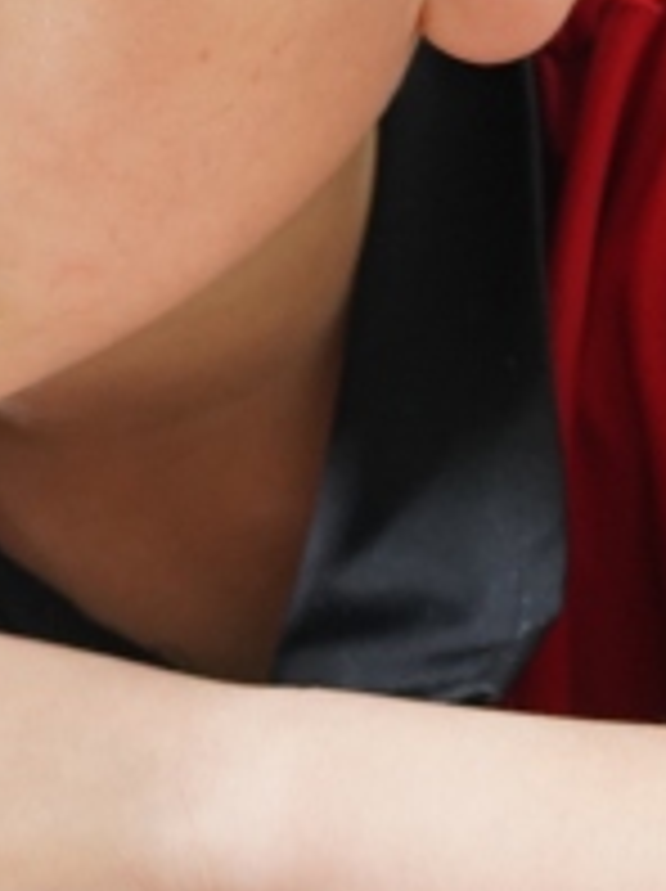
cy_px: 166
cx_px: -117
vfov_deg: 14.0
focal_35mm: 140
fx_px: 3599
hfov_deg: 10.4
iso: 2500
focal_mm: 48
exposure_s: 1/50
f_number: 4.5
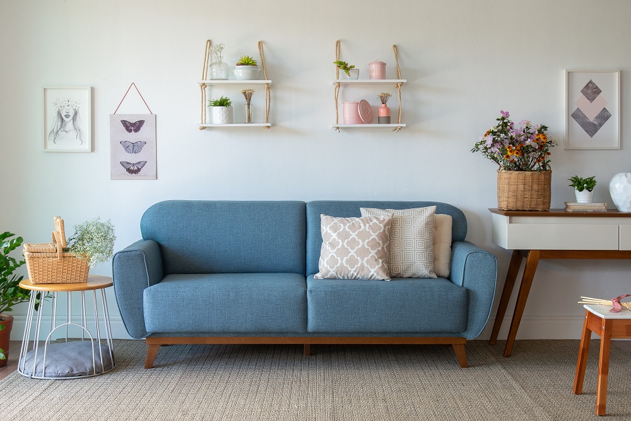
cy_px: 210
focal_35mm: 46
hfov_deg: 42.7
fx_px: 806
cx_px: 316
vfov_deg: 29.3
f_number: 16
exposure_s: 1/6
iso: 250
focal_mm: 46
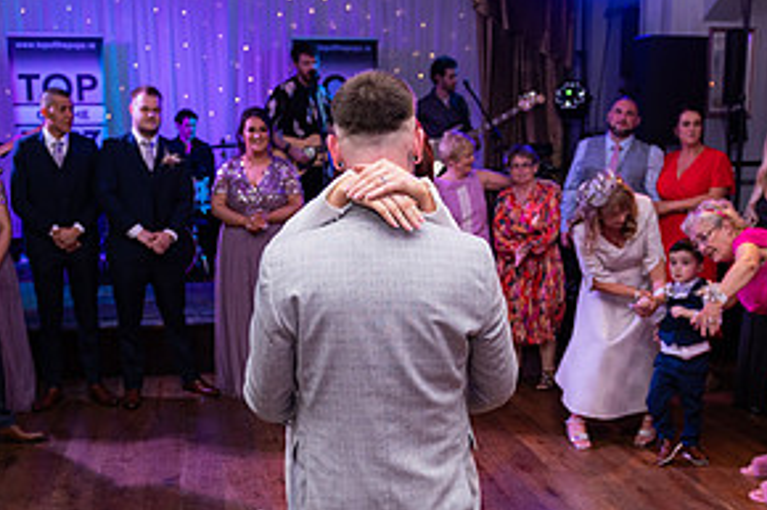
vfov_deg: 27.7
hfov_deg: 41.1
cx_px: 418
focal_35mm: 48
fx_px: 1022
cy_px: 371
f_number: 3.5
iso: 500
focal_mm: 24
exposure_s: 1/160
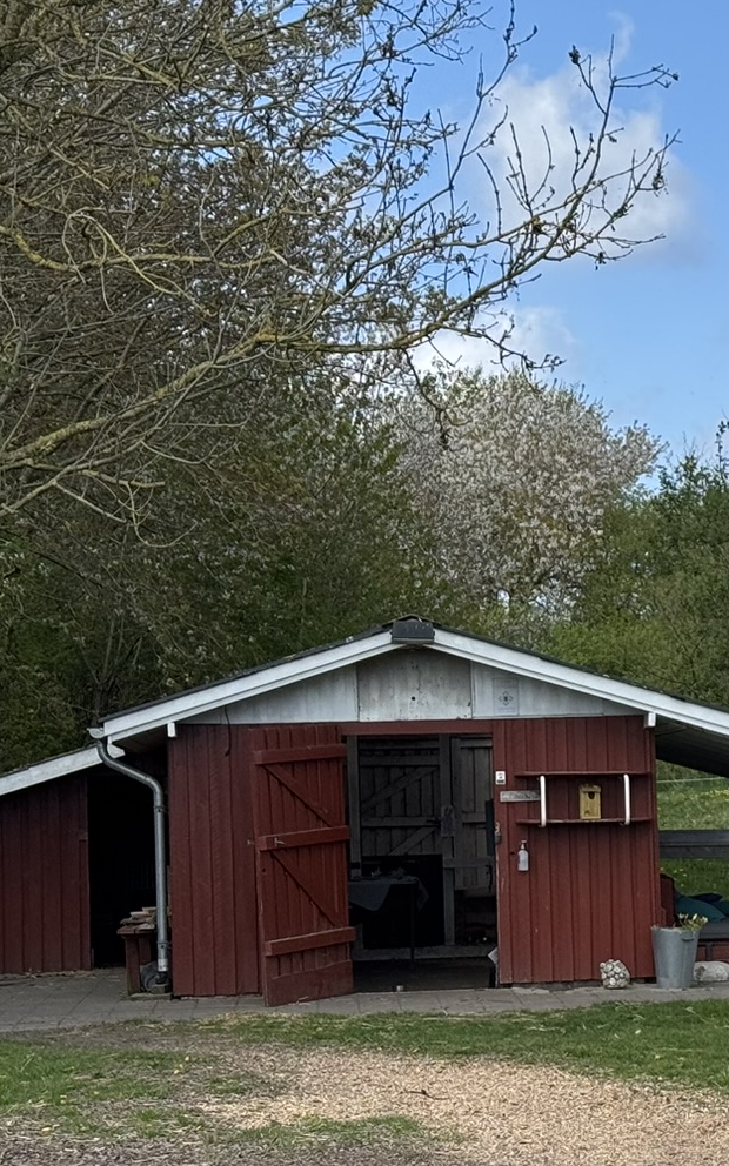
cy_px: 827
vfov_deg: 19.7
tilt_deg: -1.8
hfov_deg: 12.0
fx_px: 3338
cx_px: 1030
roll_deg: +1.2
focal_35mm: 105
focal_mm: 6.76
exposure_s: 1/2717
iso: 64
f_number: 1.78
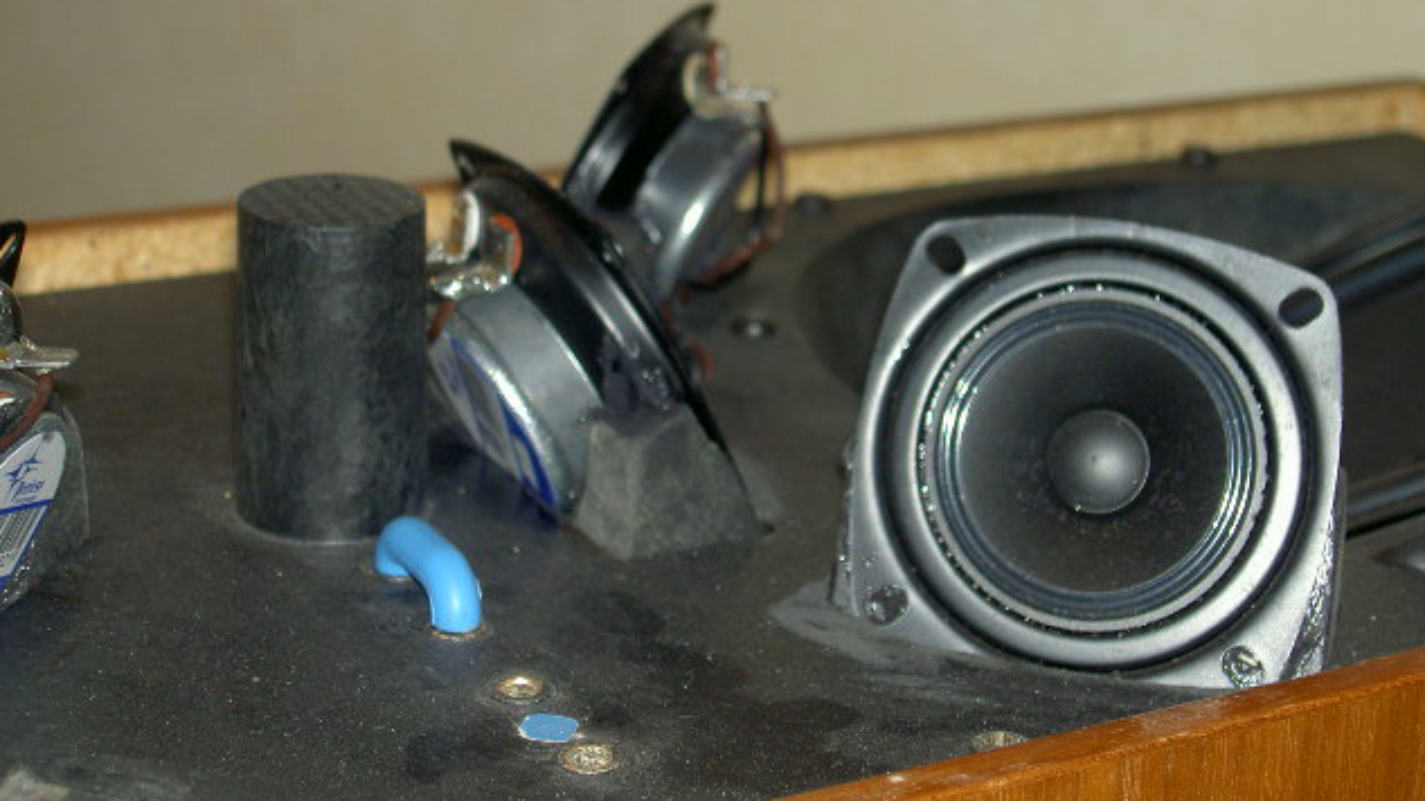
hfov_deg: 27.9
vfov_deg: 15.9
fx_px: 2872
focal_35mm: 76
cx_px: 714
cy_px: 274
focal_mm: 14.2
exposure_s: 1/8
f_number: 3.7
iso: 100
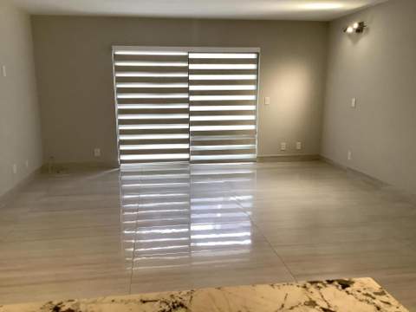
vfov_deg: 45.4
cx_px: 208
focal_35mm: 31
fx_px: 373
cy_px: 156
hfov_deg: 58.4
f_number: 2.4
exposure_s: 1/60
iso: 125
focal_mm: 3.3
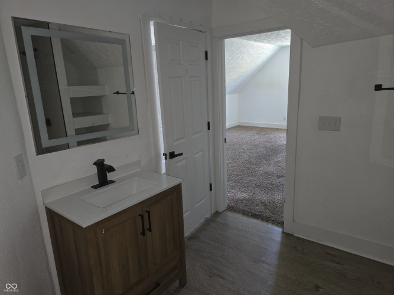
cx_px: 197
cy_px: 148
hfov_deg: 73.9
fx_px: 262
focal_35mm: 23
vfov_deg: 58.9
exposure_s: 1/30
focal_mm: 6.3
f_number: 1.7
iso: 100
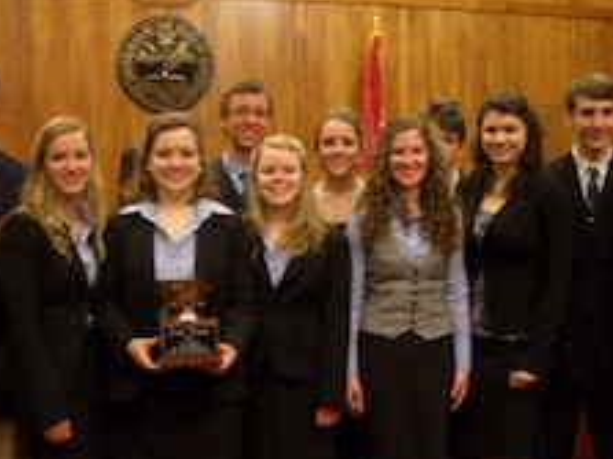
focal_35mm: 55
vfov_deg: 26.4
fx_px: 973
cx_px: 305
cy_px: 312
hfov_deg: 35.0
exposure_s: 1/8
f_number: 2.6
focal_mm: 5.8
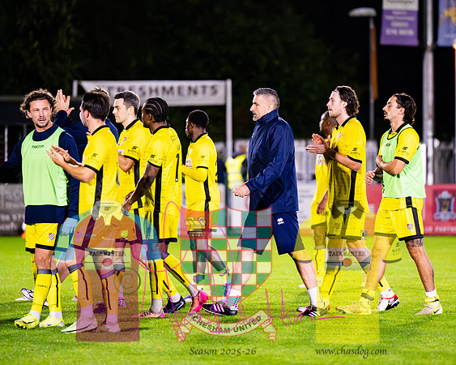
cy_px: 157
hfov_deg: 7.5
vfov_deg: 6.0
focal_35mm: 258
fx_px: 3481
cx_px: 287
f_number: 2.8
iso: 6400
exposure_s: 1/800
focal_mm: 200
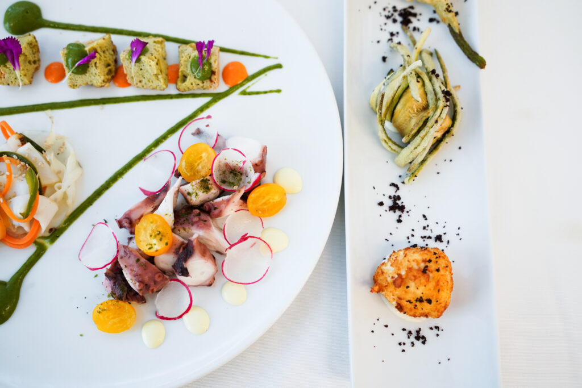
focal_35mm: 35
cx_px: 291
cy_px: 194
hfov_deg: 54.4
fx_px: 566
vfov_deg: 37.9
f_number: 3.2
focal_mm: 35
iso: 1600
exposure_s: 1/160
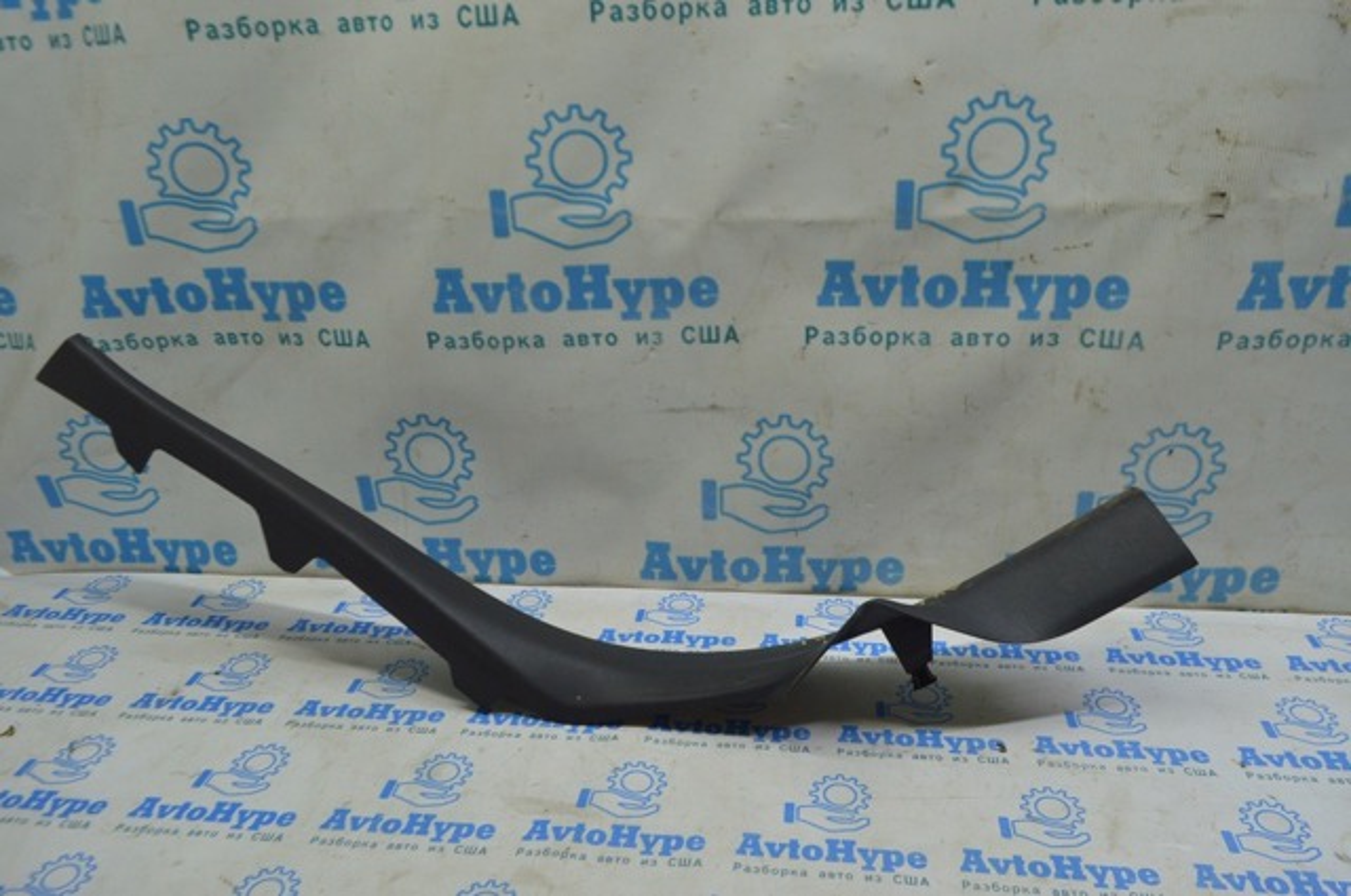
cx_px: 676
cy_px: 448
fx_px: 1012
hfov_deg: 67.4
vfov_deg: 47.8
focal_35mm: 27
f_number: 5.6
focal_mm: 18
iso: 400
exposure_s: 1/40
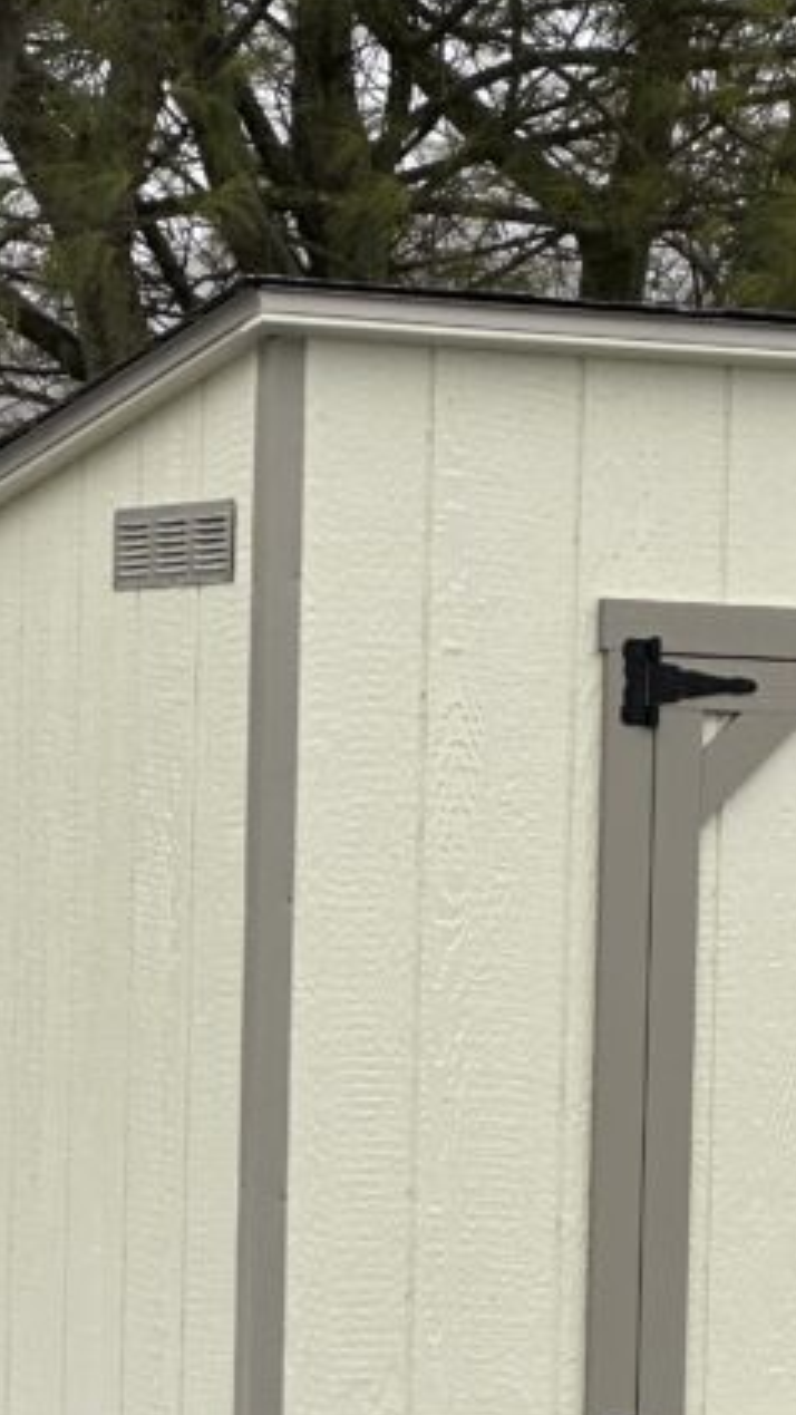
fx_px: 7616
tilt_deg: -3.0
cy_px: 1348
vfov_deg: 10.5
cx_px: 903
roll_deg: +0.8
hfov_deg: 6.0
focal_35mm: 203
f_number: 2.8
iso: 32
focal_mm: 9
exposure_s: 1/99
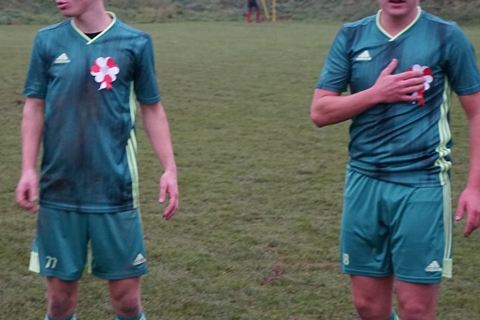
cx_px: 186
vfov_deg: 12.1
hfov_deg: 18.1
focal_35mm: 113
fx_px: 1506
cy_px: 101
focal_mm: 55
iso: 2500
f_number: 5.6
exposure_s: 1/160
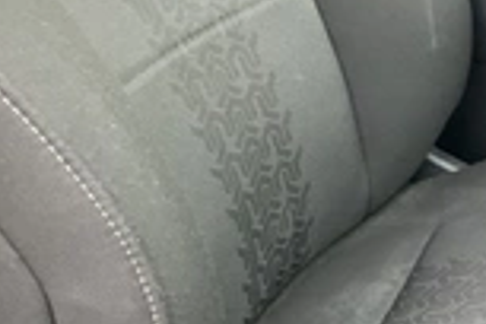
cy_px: 308
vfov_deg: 17.0
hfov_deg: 23.1
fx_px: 1066
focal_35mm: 79
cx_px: 610
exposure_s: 1/83
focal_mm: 3
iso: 64
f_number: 1.8
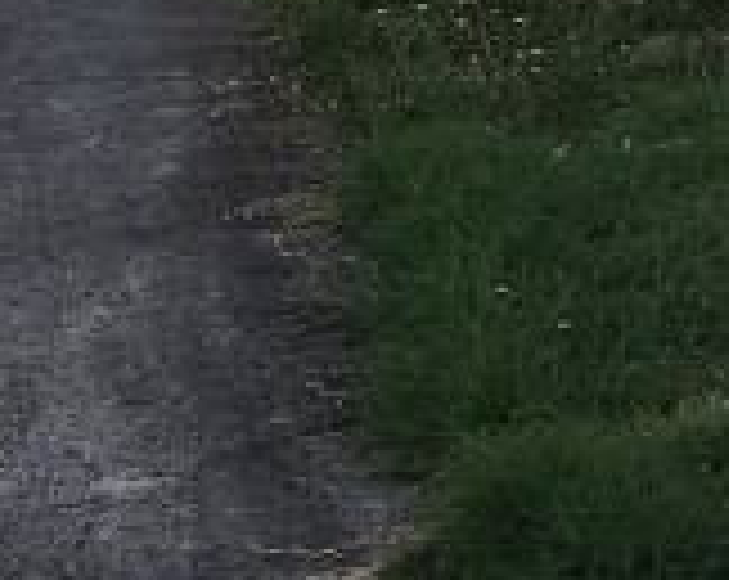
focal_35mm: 140
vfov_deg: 9.9
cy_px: -697
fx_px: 3015
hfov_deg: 11.7
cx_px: 1638
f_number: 2.2
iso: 25
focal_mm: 4.15
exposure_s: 1/746
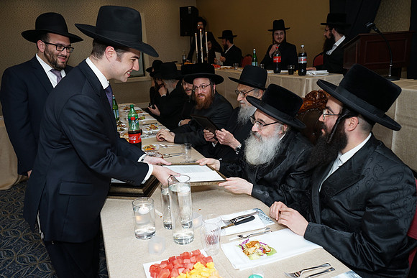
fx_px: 324
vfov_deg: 46.4
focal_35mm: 28
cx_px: 208
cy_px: 139
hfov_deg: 65.5
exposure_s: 1/100
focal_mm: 28
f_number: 6.3
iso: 640
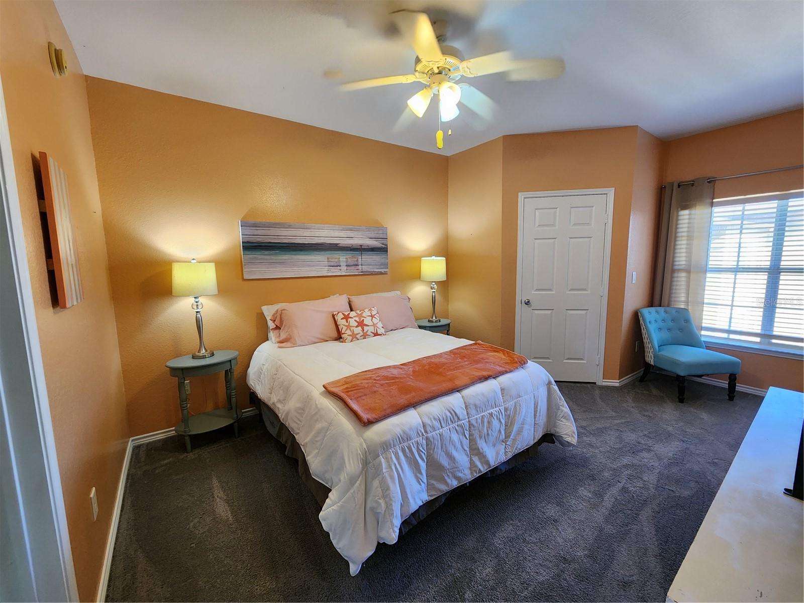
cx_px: 402
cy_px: 302
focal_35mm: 13
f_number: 2.2
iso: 250
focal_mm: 2.2
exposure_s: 1/60
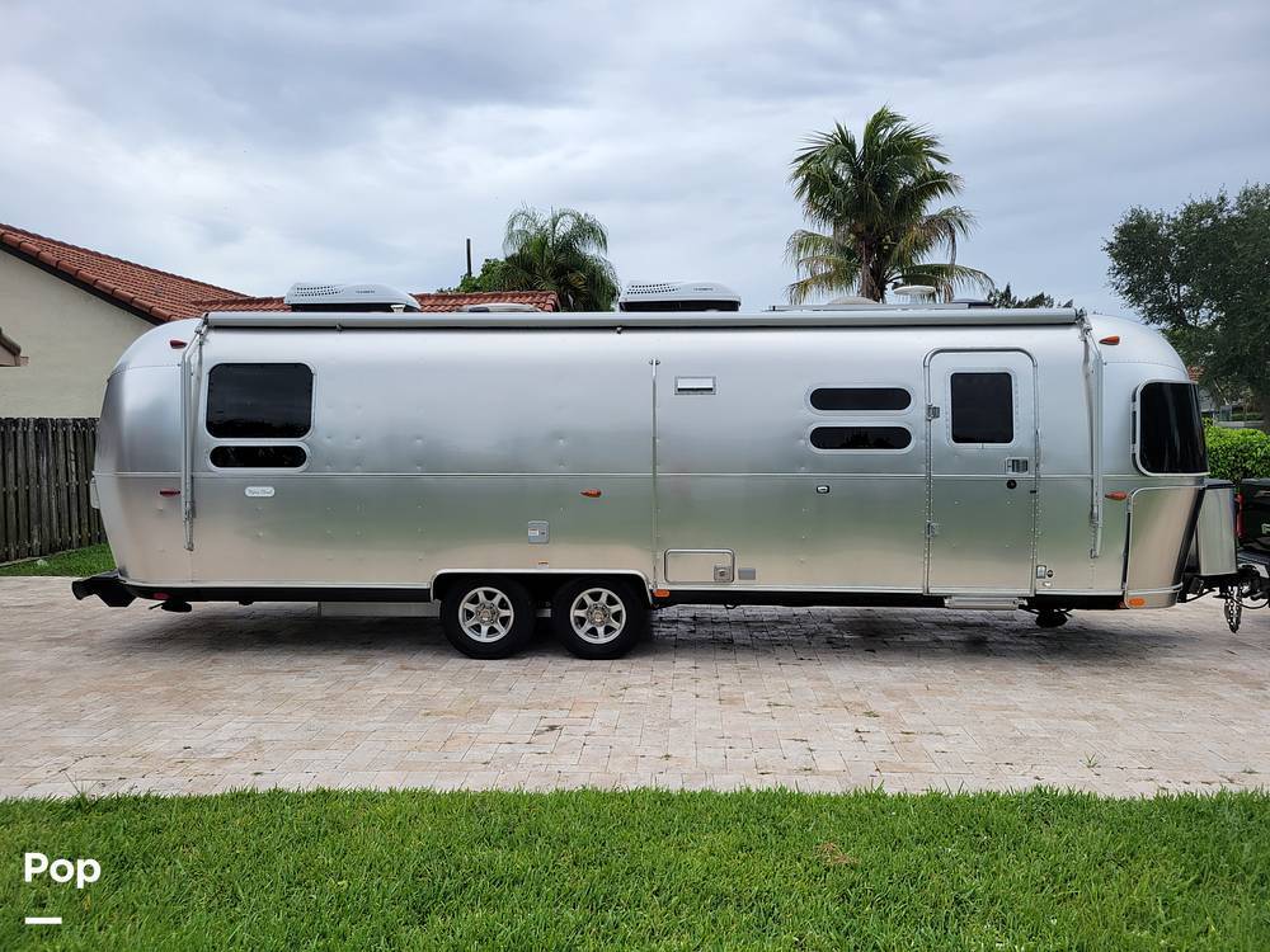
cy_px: 476
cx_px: 635
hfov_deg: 67.3
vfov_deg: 53.1
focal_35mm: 26
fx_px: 954
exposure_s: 1/1859
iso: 40
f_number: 1.8
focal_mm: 5.4
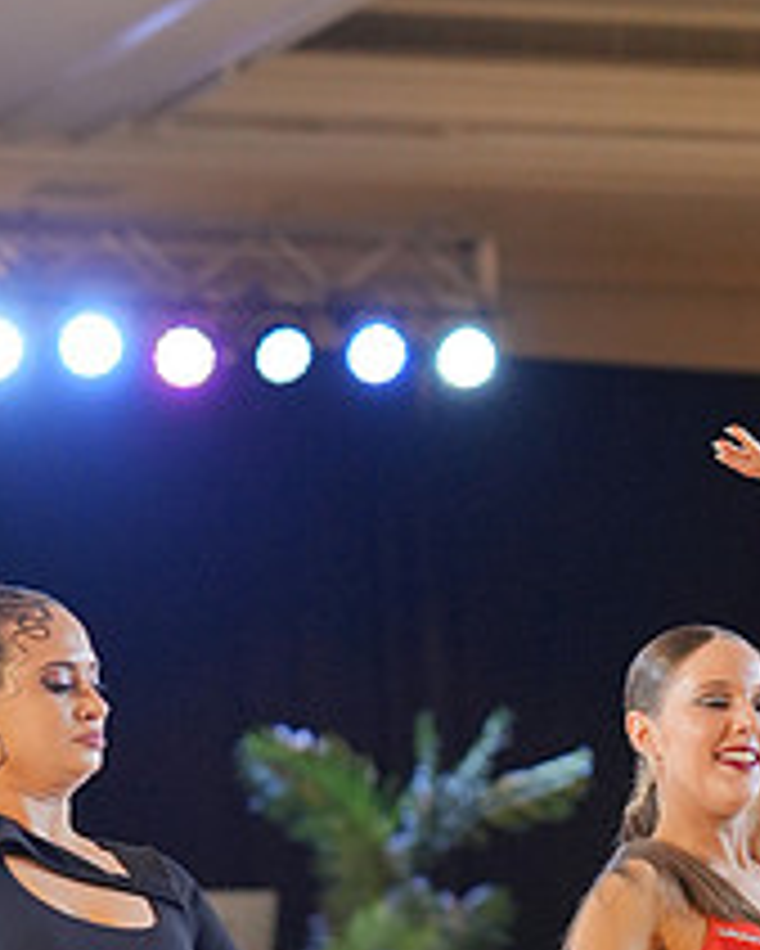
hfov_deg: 7.4
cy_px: 1211
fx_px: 5872
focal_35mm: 209
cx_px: 384
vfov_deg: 9.1
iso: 1250
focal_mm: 54
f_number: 2
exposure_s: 1/500
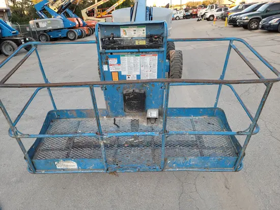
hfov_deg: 67.3
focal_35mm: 26
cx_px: 140
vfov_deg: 53.1
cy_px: 105
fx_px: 210
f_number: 1.8
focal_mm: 5.4
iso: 50
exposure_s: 1/120
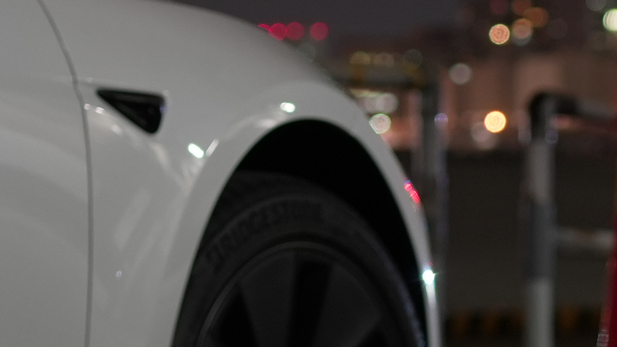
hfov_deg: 5.9
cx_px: -597
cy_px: -248
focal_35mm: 357
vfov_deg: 3.4
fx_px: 5840
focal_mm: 55
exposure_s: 1/3
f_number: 3.2
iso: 400
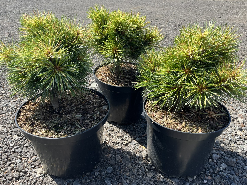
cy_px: 92
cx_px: 124
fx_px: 186
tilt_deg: -30.3
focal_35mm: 26
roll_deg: +1.5
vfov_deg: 53.1
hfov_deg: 67.3
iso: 50
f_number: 1.6
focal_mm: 5.1
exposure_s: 1/1000
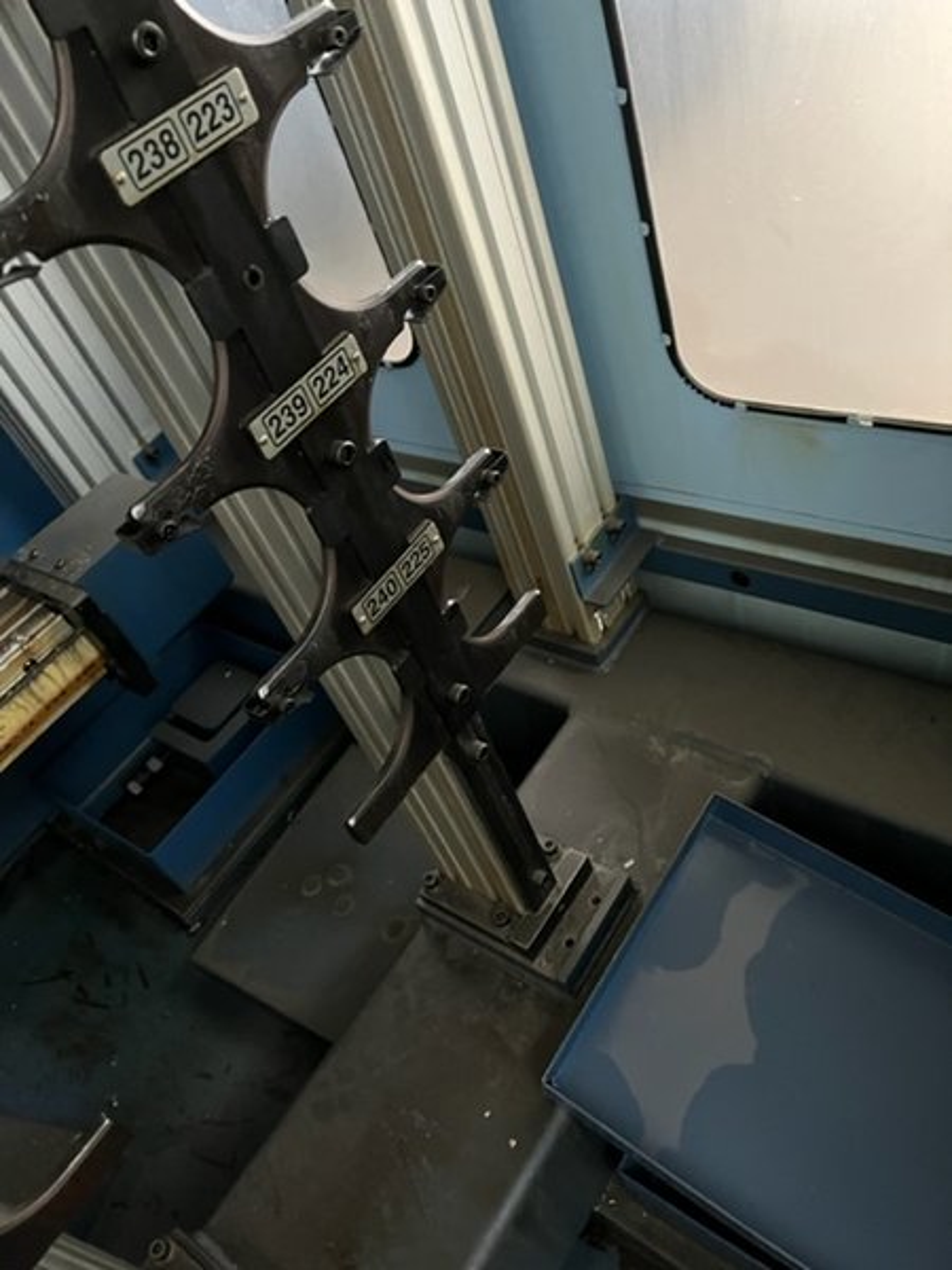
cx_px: 476
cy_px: 635
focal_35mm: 26
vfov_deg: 67.3
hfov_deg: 53.1
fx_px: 953
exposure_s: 1/30
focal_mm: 5.1
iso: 640
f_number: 1.6
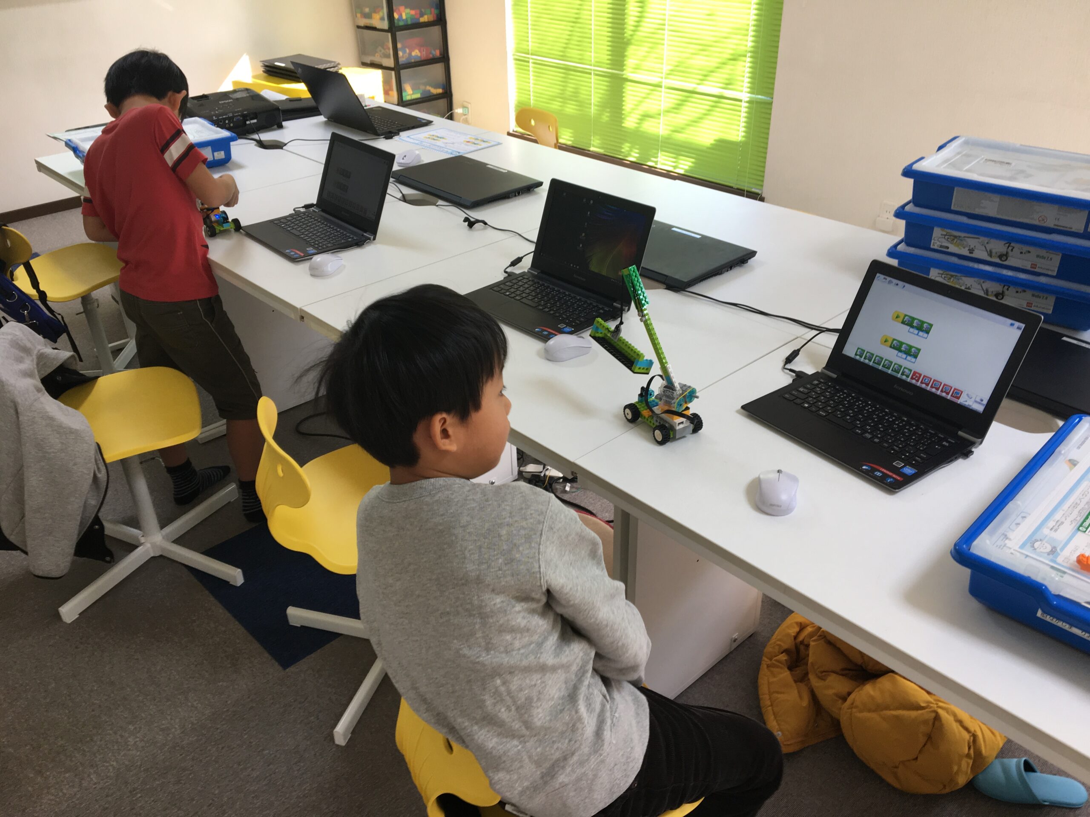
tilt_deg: -29.9
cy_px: 408
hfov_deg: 61.7
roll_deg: +1.7
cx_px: 545
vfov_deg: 48.2
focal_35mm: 29
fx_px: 913
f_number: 2.2
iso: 32
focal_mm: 4.15
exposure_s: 1/60
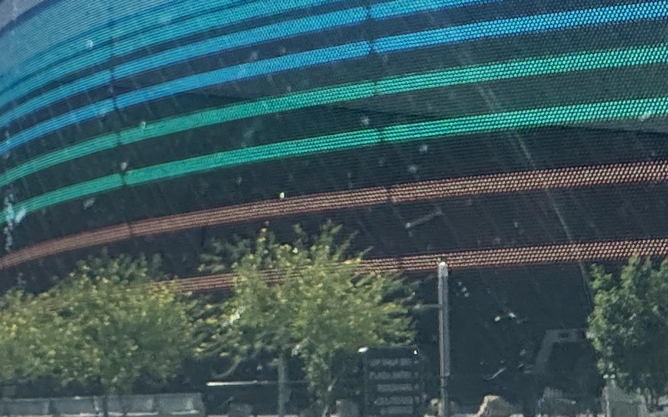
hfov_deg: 31.8
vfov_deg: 19.8
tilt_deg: +17.7
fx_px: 1165
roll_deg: -0.2
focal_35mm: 64
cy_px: 13
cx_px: 438
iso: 50
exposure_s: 1/1976
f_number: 2.2
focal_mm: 2.22
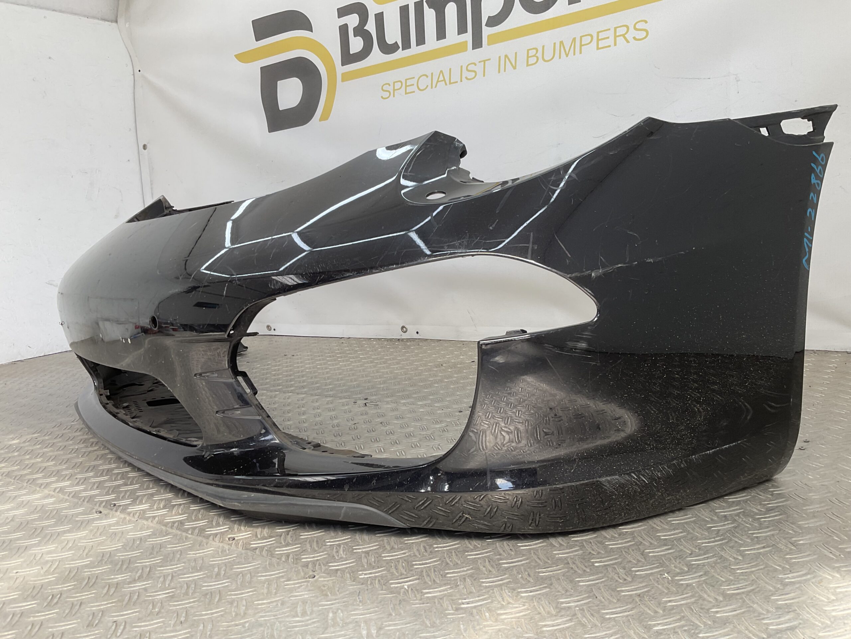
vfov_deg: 48.2
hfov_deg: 61.7
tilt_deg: -10.0
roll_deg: +5.0
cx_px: 426
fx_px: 713
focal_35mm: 29
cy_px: 320
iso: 16
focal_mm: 3
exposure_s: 1/174
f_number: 1.8
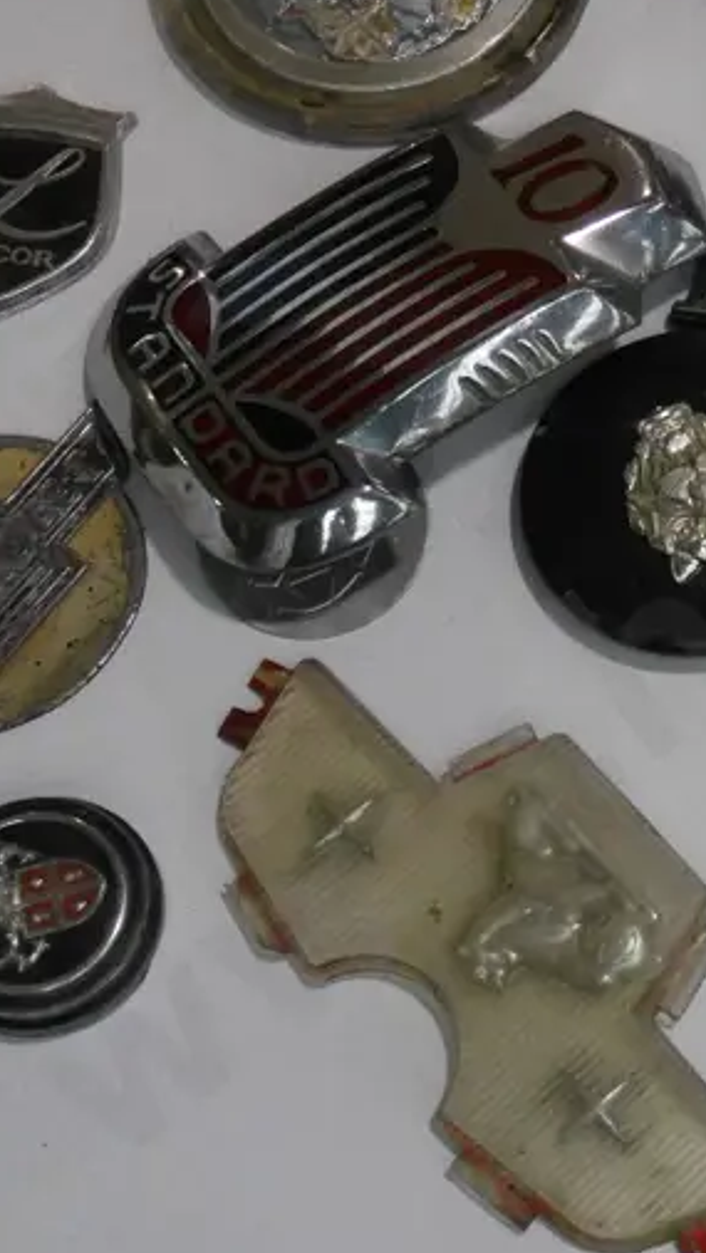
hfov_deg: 11.9
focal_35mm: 97
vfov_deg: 21.9
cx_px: 1078
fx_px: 3225
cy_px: 360
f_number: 4.9
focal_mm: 22
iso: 3200
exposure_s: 1/320
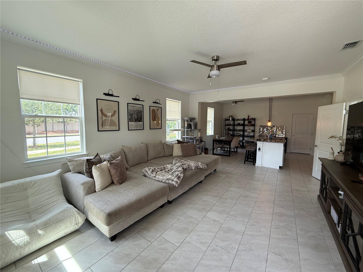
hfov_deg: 102.1
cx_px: 182
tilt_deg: -3.4
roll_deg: -1.2
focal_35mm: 14
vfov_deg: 85.7
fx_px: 147
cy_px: 136
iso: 100
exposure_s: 1/99
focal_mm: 2.22
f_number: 2.2
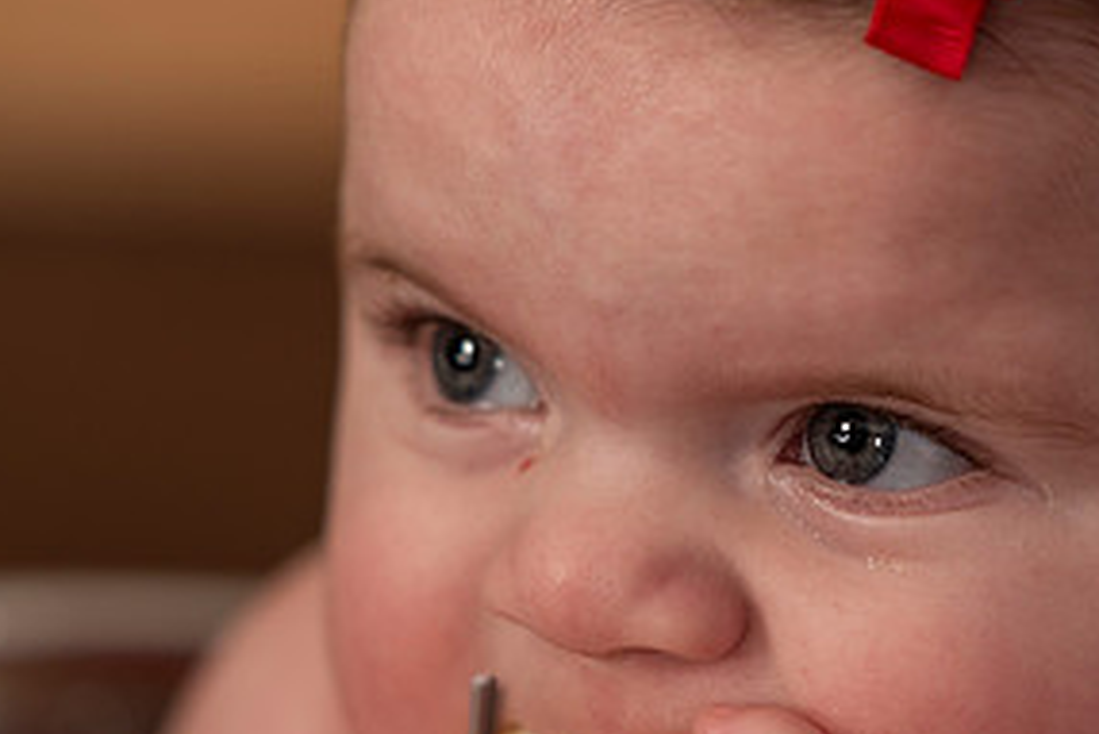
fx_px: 12400
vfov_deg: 3.4
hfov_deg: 5.1
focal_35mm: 406
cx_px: 845
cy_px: 613
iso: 125
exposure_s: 1/250
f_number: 3.5
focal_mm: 200
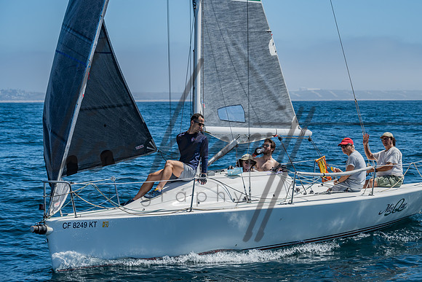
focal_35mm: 97
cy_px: 132
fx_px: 1140
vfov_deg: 14.1
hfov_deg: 21.0
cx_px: 243
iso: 160
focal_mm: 80
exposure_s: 1/640
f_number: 6.3
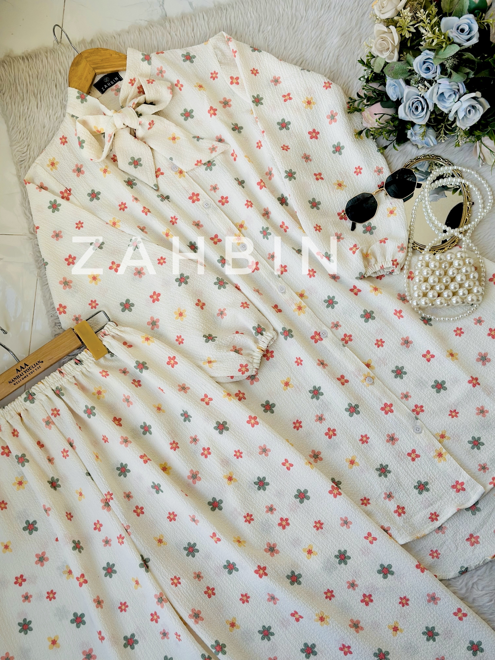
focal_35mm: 48
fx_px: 915
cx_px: 248
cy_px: 330
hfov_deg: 30.3
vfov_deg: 39.7
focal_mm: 6.86
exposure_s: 1/254
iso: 80
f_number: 1.78
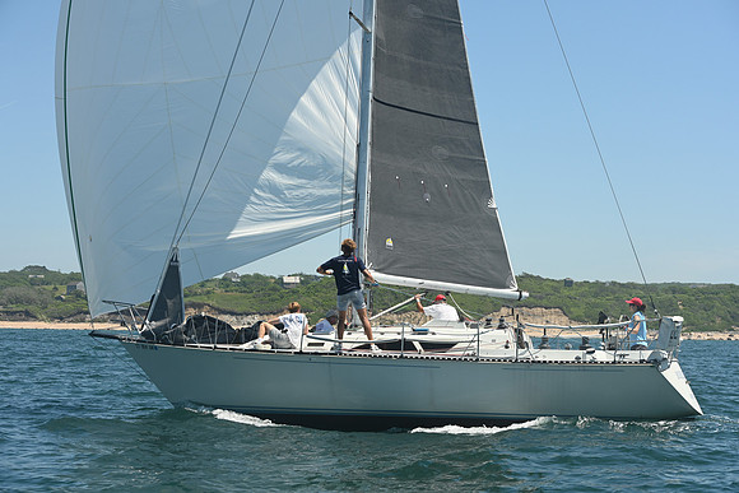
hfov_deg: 28.8
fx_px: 1437
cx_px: 370
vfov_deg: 19.5
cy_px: 246
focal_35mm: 70
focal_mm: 70
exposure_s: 1/1000
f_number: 7.1
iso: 320
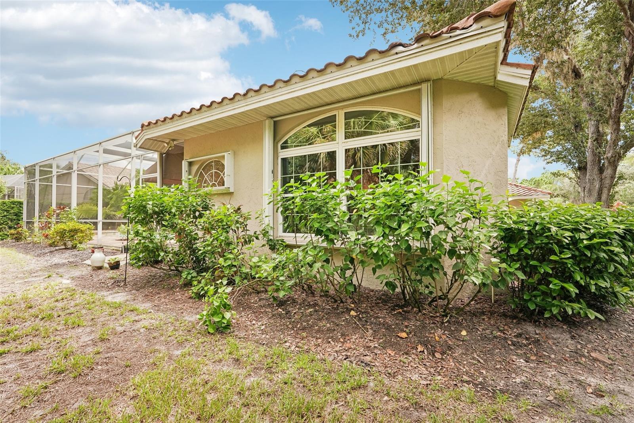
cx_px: 317
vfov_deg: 73.7
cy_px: 212
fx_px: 282
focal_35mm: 16
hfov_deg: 96.7
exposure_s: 1/125
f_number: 8
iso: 400
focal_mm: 16
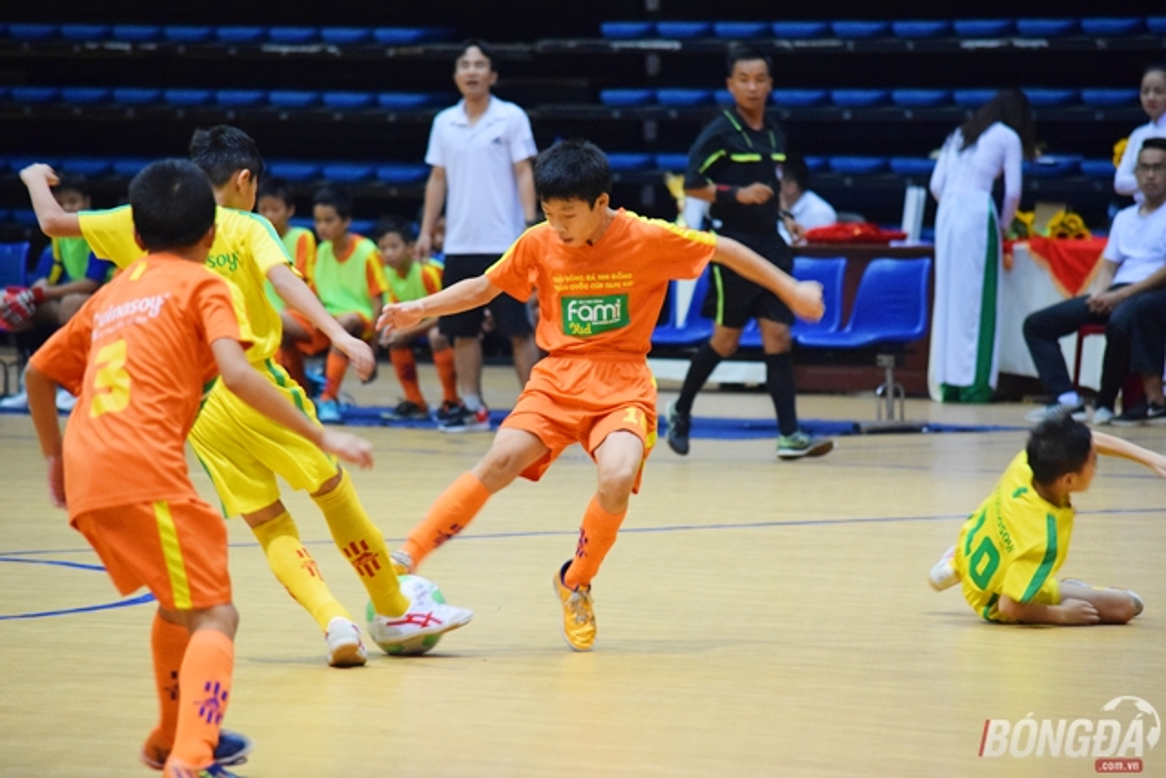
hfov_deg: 7.4
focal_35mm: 278
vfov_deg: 5.0
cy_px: 389
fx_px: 8989
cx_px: 583
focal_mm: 185
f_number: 5
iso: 3200
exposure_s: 1/125
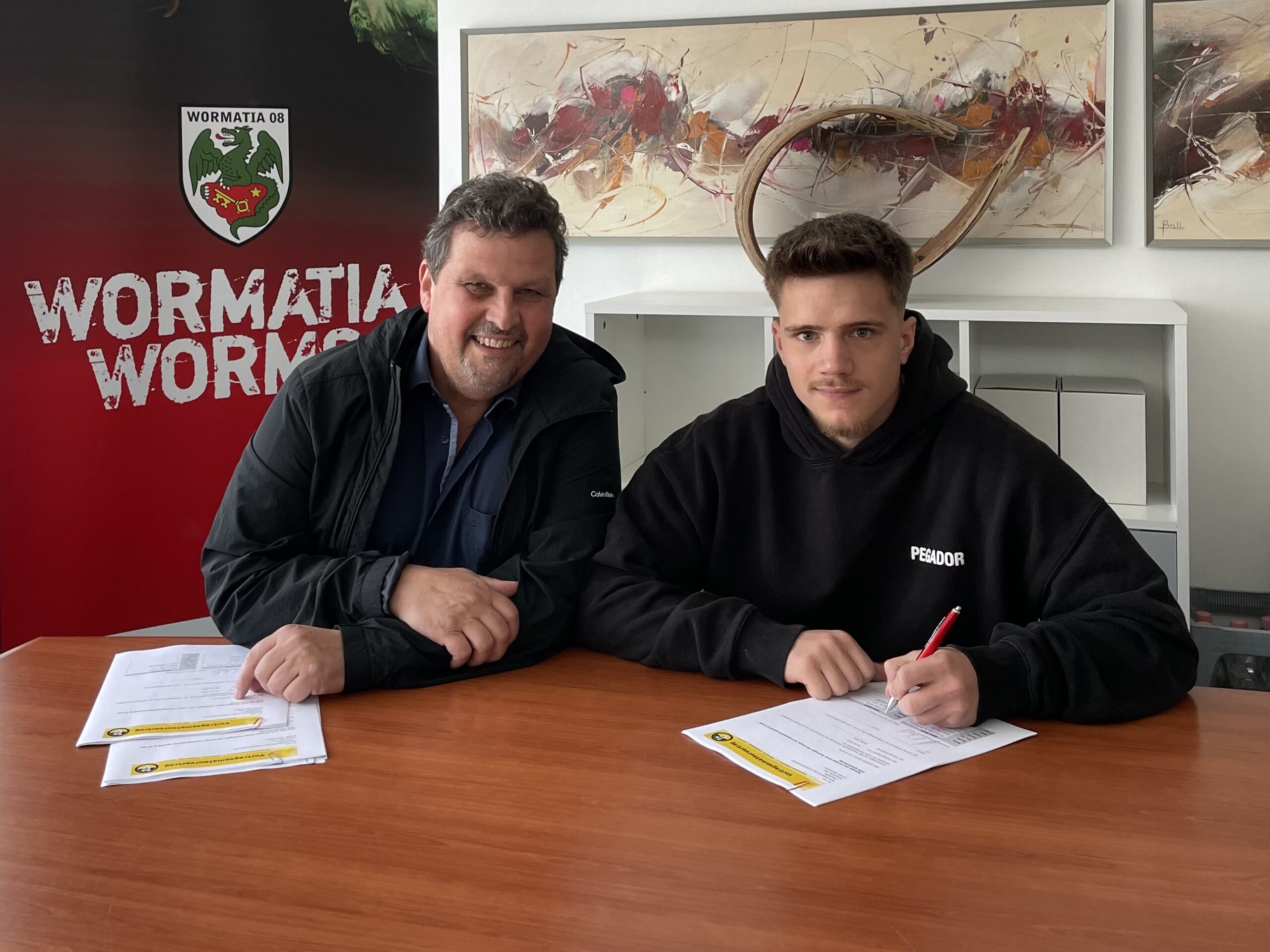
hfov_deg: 67.3
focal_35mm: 26
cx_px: 635
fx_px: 954
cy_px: 476
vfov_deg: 53.1
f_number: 1.6
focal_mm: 4.2
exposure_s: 1/111
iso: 125
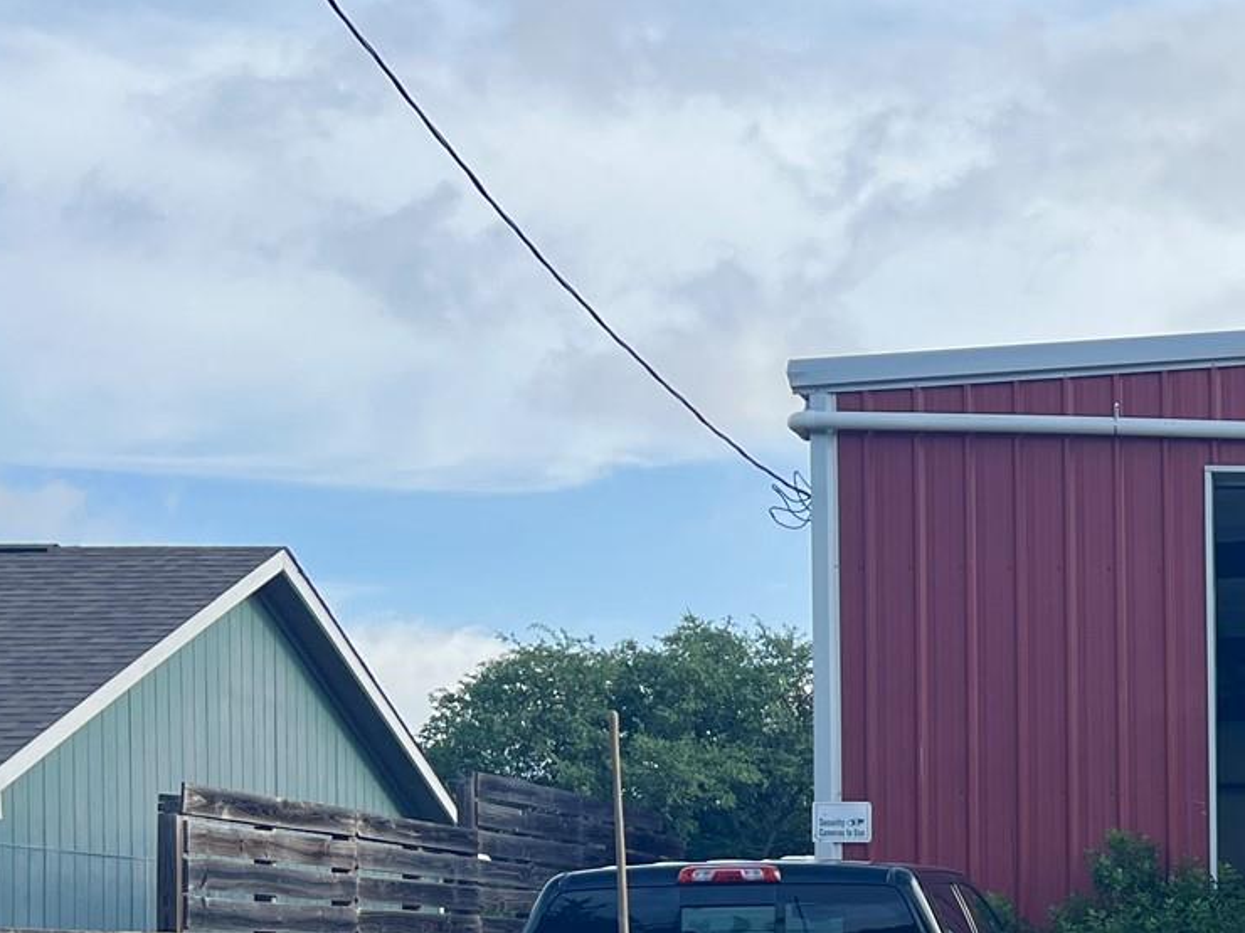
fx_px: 2590
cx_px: 1622
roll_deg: +0.3
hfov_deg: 23.8
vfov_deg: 19.9
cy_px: 909
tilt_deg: +1.9
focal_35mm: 72
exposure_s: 1/2457
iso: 50
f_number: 1.5
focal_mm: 5.7
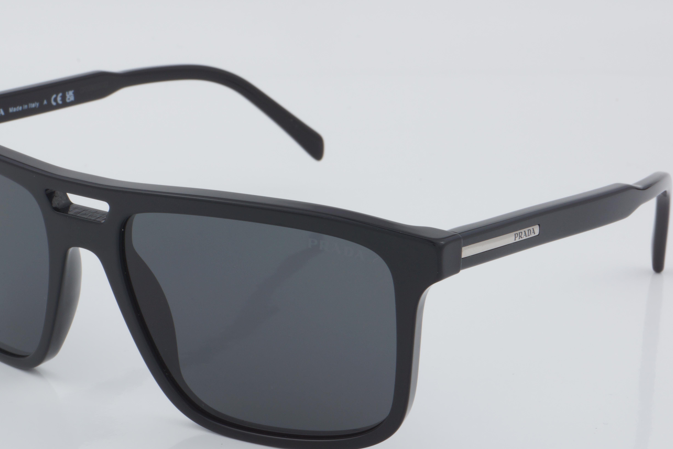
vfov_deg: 14.9
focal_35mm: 92
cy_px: 271
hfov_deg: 22.1
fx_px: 1720
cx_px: 278
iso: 100
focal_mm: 50
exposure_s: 1/4
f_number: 32
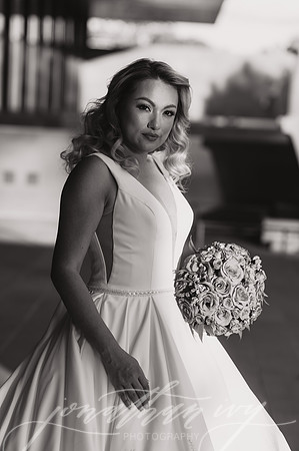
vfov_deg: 23.9
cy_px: 226
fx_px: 1061
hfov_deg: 16.0
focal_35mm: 85
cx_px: 150
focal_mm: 85
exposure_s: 1/400
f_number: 2.5
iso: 50
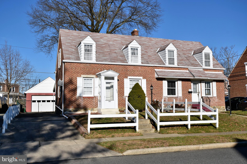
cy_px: 82
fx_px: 247
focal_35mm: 36
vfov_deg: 36.9
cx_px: 124
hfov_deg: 53.1
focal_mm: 24
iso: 100
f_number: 11
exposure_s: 1/250
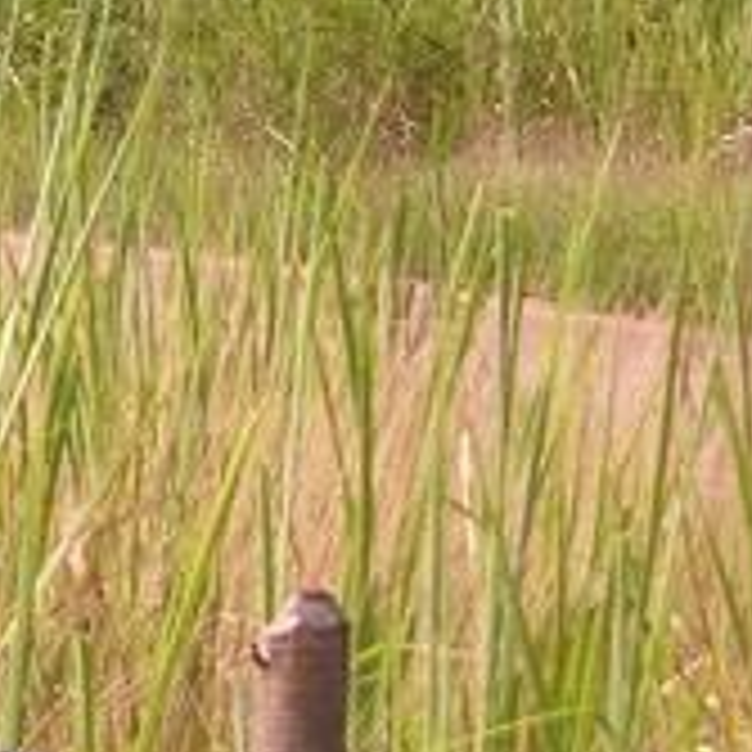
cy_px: -293
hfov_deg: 4.5
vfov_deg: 4.5
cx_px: -558
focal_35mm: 387
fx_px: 9512
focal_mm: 23.7
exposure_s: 1/200
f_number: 5.1
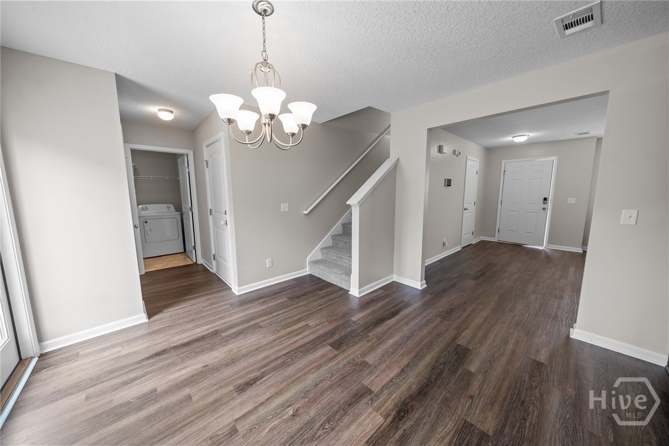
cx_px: 334
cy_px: 223
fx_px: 223
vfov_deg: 90.0
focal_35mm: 12
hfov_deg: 112.6
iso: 1250
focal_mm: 12
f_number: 6.3
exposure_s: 1/30
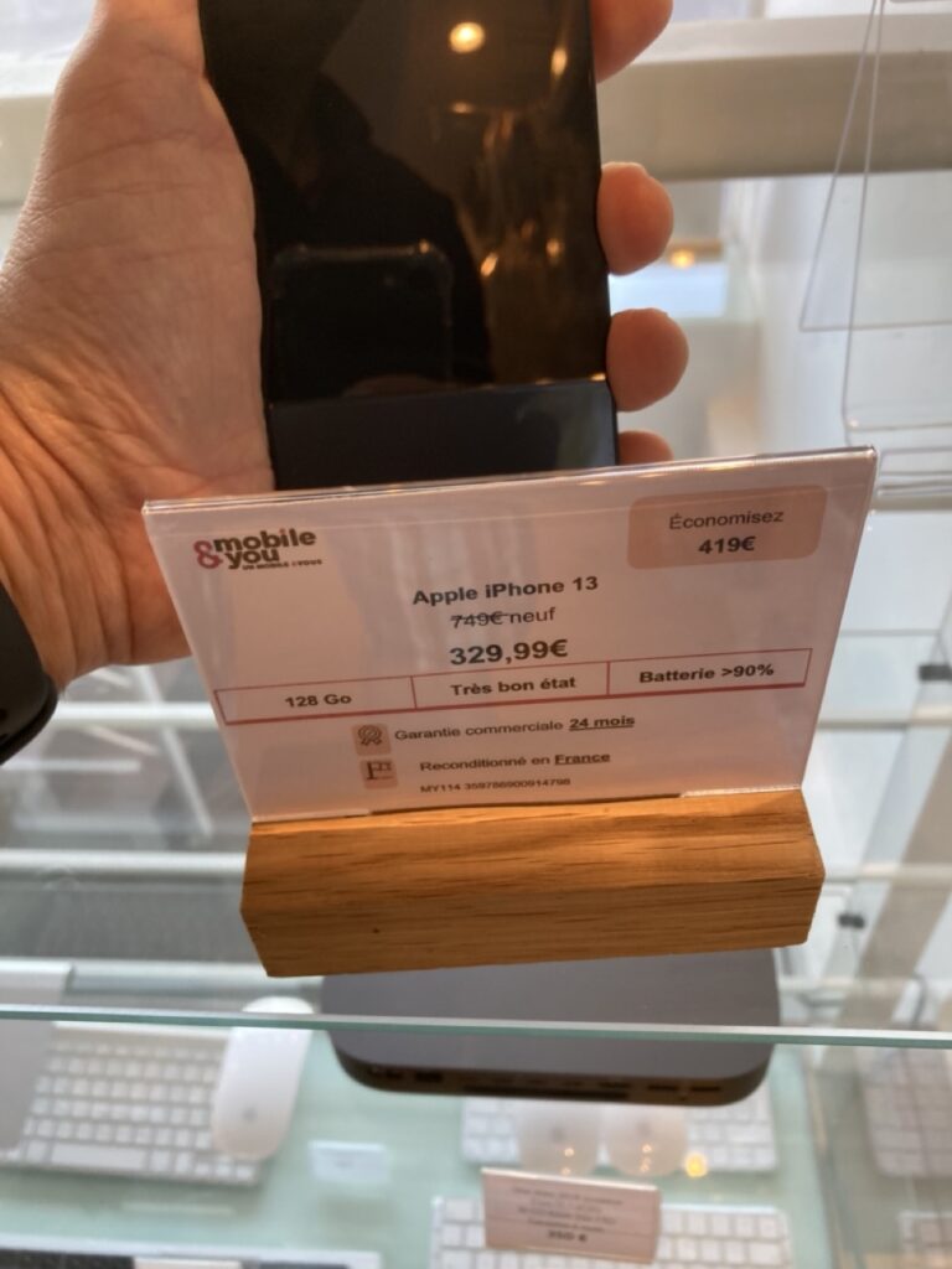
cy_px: 634
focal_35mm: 28
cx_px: 476
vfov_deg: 63.4
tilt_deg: -43.2
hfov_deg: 49.7
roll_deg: +3.8
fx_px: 1027
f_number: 1.8
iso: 80
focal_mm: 3.99
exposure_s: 1/60
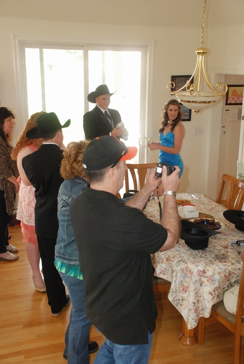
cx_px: 122
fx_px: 471
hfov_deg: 29.0
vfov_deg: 42.3
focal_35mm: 46
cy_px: 182
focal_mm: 31
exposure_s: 1/100
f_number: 5.6
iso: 1600
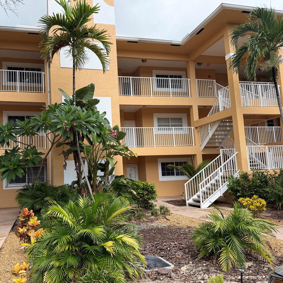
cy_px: 143
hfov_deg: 54.9
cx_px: 104
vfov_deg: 55.6
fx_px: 268
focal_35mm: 29
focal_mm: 6.76
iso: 80
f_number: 1.78
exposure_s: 1/1139
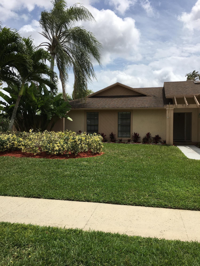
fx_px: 223
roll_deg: -0.3
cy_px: 133
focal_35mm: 29
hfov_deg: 48.2
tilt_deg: -1.0
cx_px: 100
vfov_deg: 61.7
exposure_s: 1/2481
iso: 25
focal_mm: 4.15
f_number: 2.2
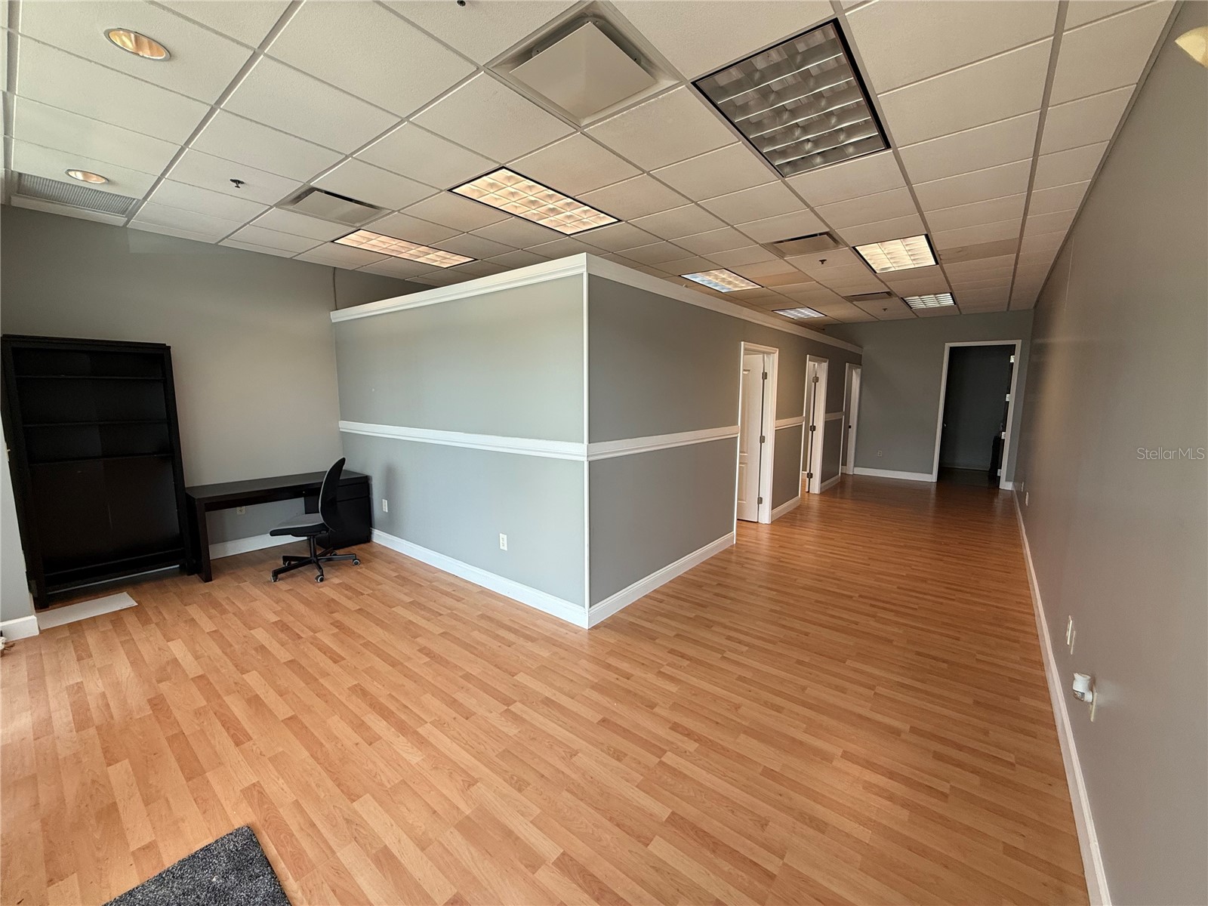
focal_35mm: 14
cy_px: 453
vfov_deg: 85.7
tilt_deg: -6.2
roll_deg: -0.2
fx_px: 489
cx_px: 604
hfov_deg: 102.1
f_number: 2.2
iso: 80
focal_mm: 2.22
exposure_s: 1/99
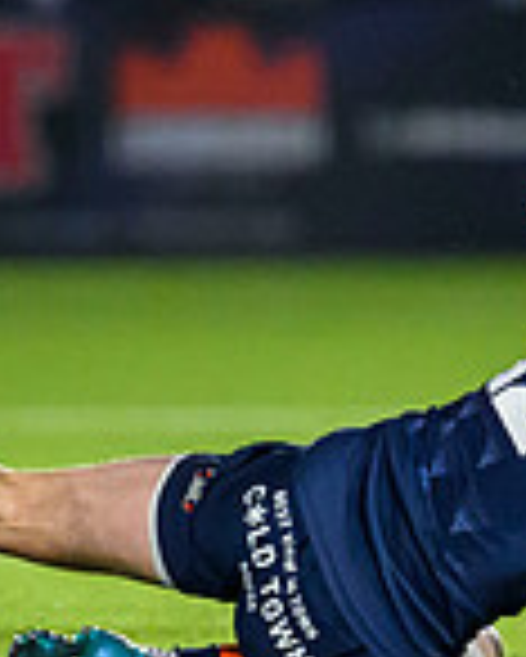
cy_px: 201
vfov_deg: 0.8
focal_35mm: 2494
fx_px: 48481
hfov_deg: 0.6
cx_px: 1137
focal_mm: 400
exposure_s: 1/1250
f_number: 3.5
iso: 8000
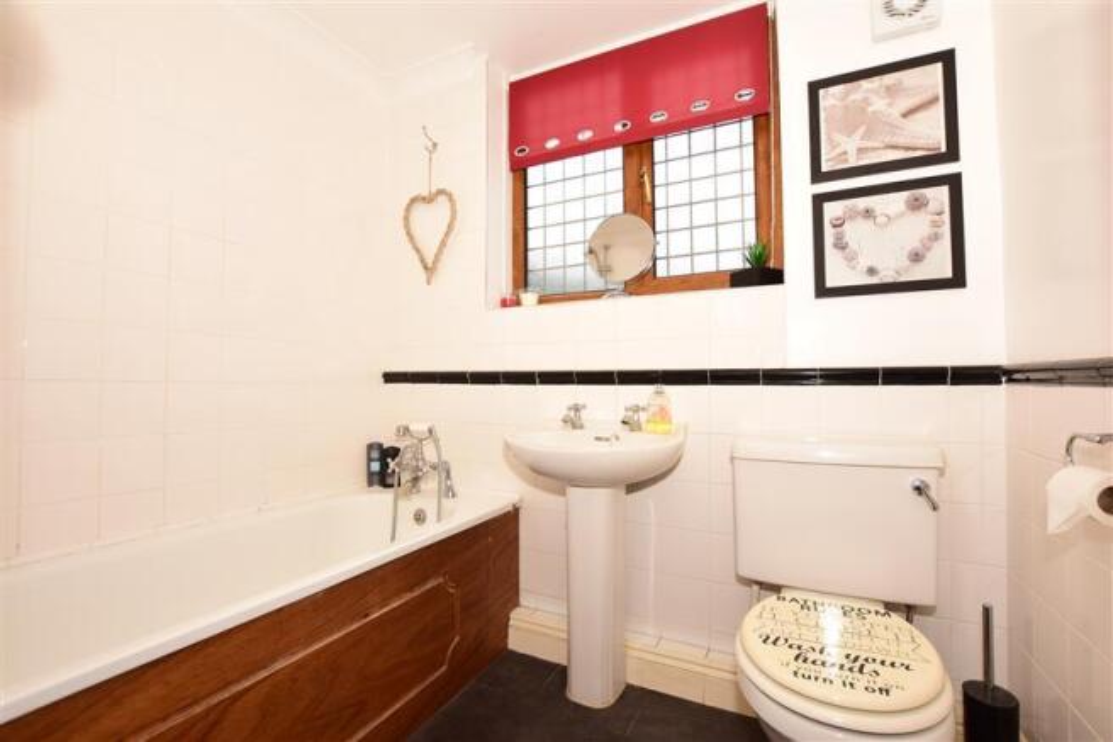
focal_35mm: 15
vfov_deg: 77.3
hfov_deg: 100.4
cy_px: 371
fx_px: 464
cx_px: 556
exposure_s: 1/125
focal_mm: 10
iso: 200
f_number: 5.6
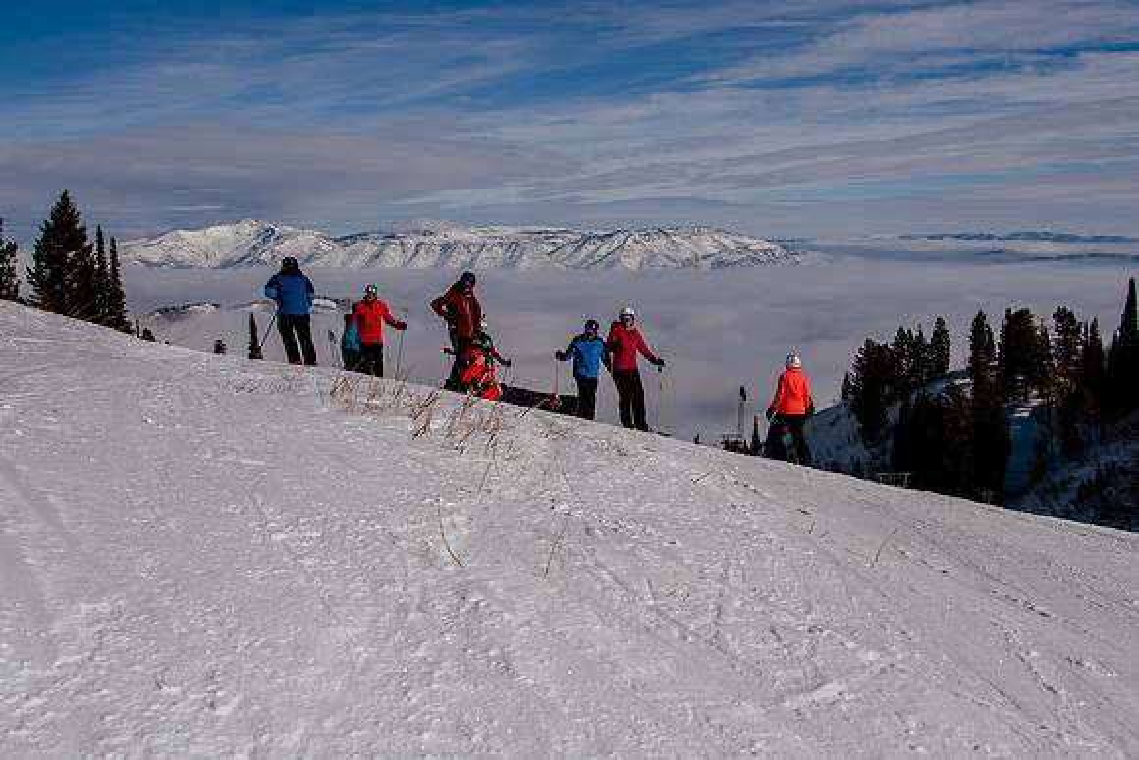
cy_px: 380
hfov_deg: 49.9
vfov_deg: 34.5
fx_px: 1224
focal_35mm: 39
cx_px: 570
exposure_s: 1/5000
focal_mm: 24
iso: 200
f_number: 5.6
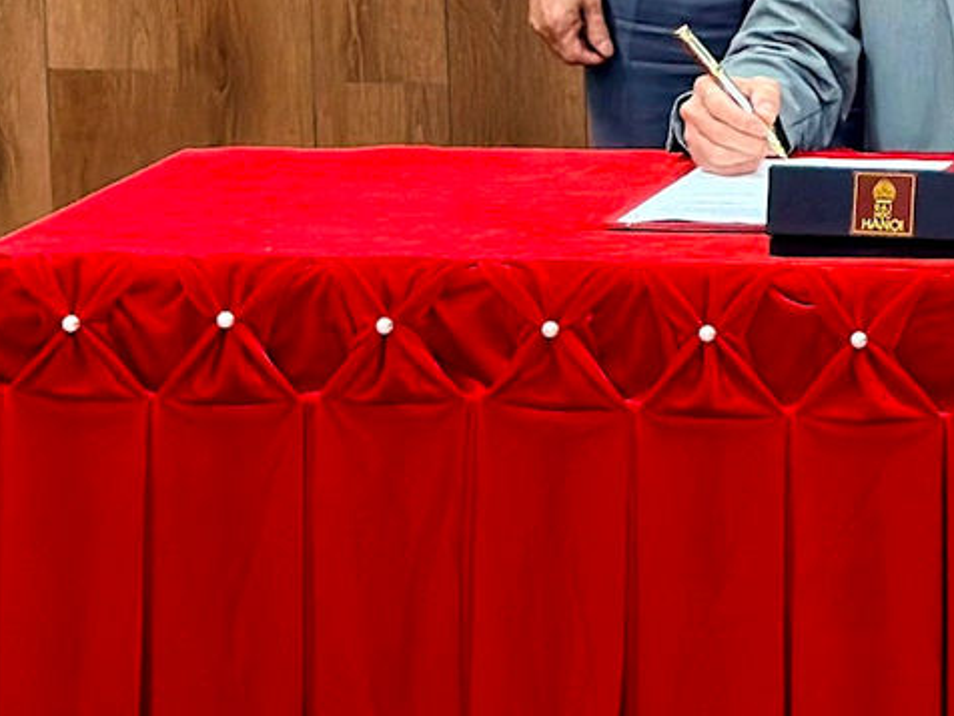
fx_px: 5099
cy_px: -309
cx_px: 1639
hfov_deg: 10.2
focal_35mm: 185
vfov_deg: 7.9
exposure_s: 1/100
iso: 125
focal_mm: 6.76
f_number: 1.78
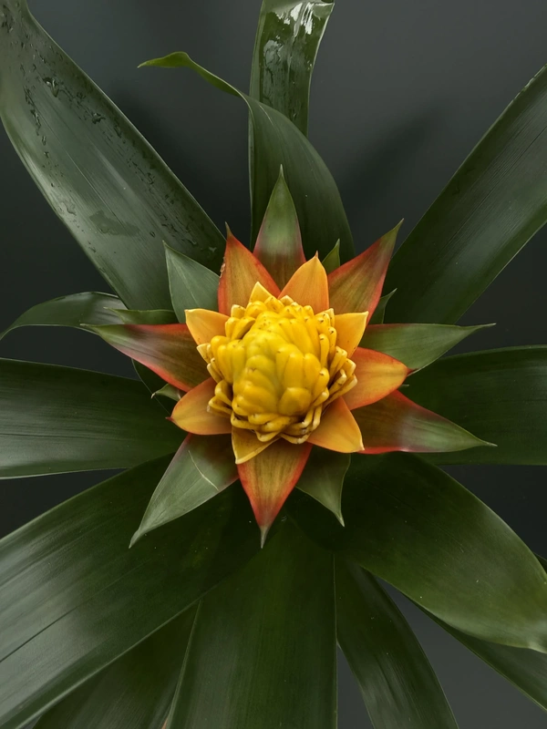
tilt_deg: -14.2
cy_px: 364
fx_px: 506
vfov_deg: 71.6
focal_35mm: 24
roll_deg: -2.7
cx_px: 274
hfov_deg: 56.8
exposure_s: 1/99
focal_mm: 2.22
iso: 64
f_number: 2.2
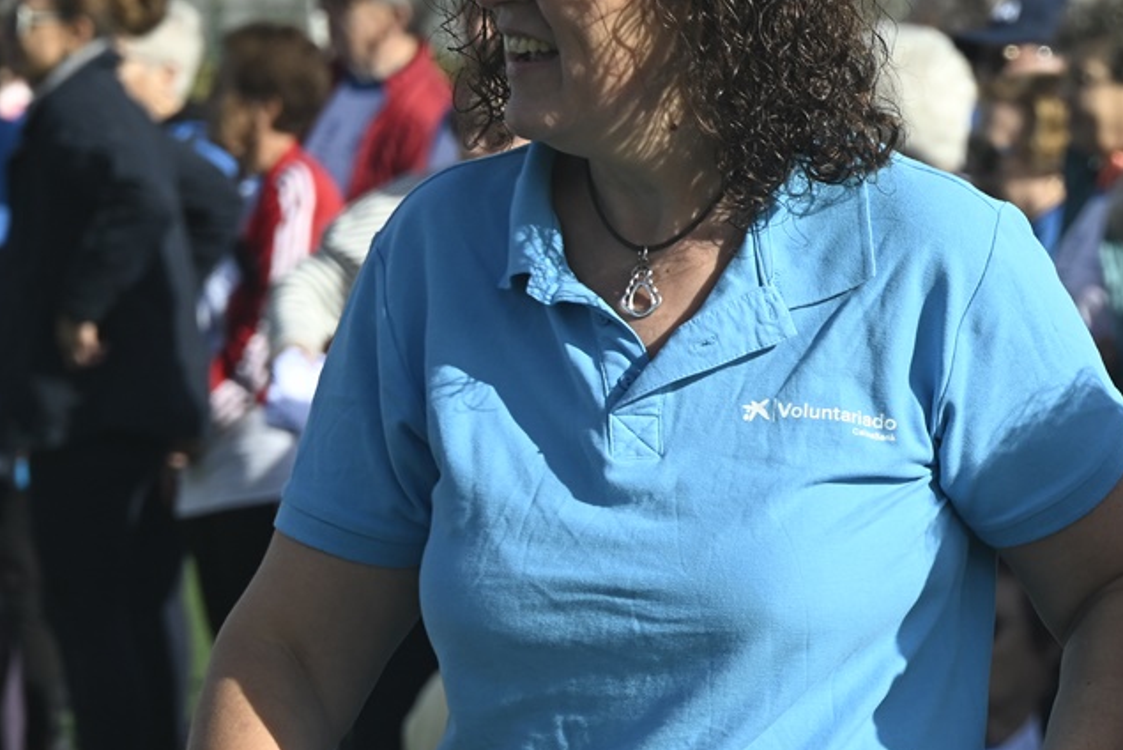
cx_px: 1088
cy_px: 508
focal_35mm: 411
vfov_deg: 3.3
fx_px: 12826
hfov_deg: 5.0
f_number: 10
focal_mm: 170
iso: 500
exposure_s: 1/800
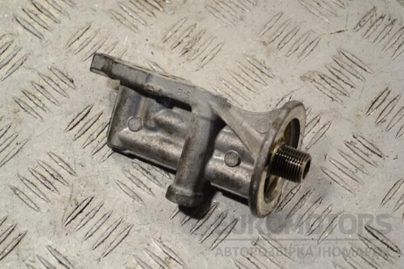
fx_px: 926
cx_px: 202
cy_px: 134
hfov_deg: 24.6
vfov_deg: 16.6
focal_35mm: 82
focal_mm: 55
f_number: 5.6
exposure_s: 1/30
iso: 140
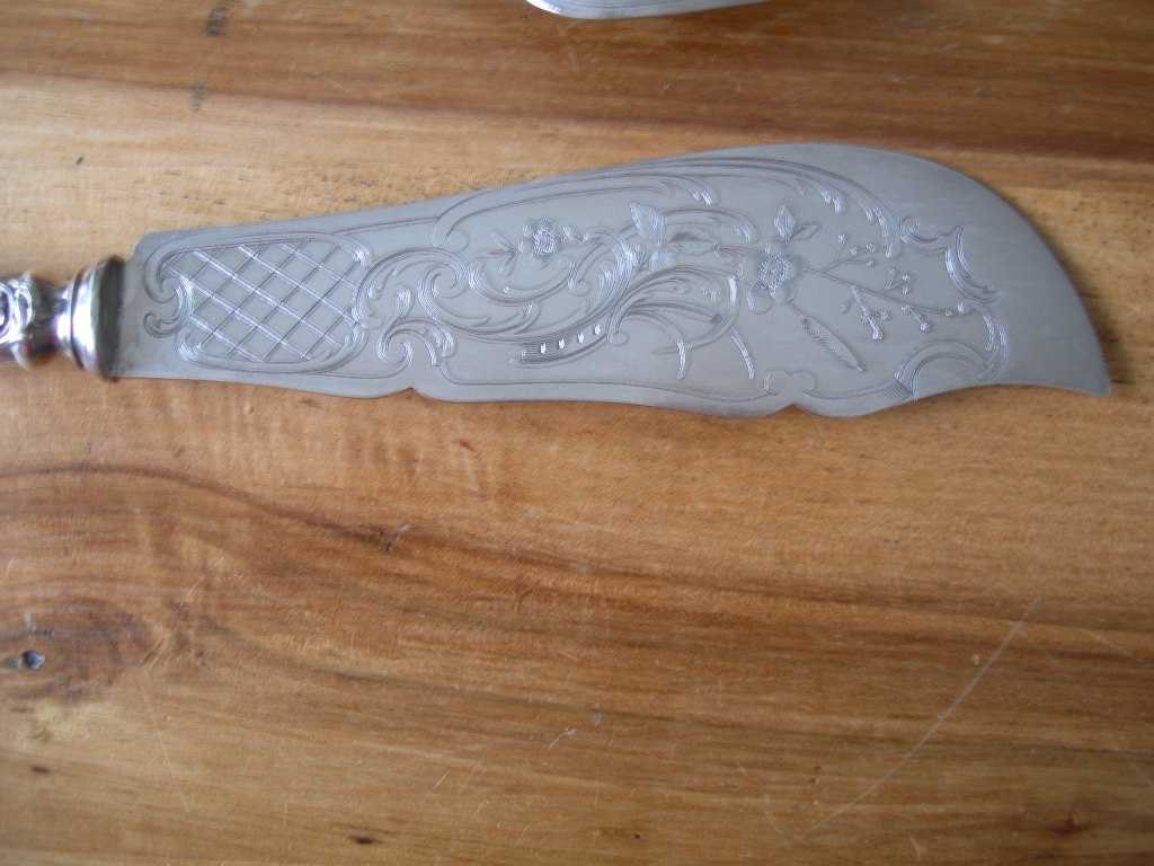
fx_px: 1267
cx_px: 577
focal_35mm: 38
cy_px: 433
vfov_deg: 37.7
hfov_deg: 49.0
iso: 50
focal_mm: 7.8
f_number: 2.8
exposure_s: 1/4.1
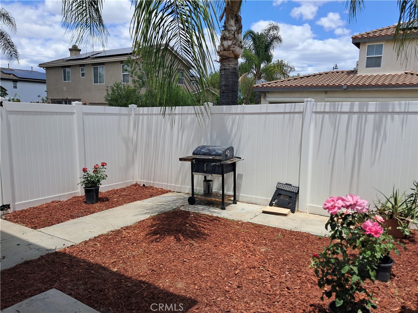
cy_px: 156
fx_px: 326
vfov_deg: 51.4
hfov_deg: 65.3
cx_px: 209
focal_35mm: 27
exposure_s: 1/720
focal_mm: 4
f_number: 1.8
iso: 50
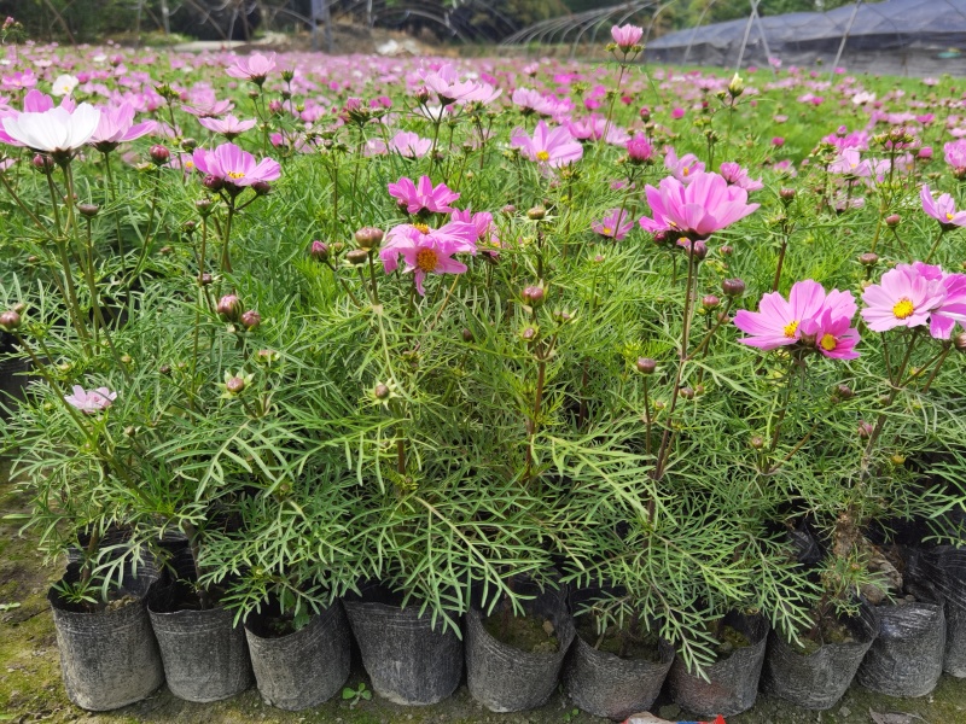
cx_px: 483
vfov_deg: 51.4
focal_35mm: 27
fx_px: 753
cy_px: 362
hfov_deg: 65.3
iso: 50
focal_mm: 6.71
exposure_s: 1/1887
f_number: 1.9
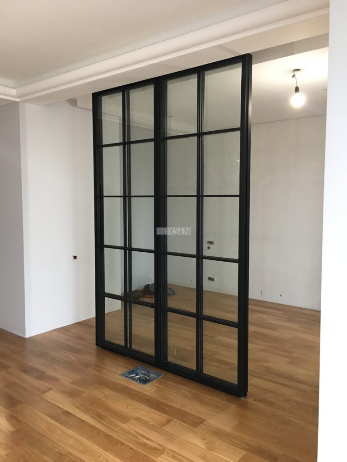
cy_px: 231
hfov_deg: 48.2
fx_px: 388
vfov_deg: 61.7
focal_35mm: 29
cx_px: 174
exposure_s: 1/17
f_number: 2.2
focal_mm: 4.15
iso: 80
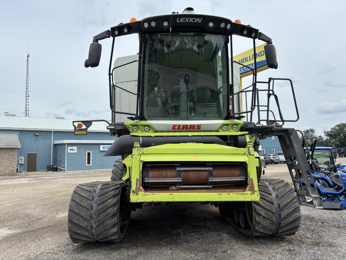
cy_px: 130
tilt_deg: +3.1
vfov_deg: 53.1
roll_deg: +0.8
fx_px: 260
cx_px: 173
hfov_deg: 67.3
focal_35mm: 26
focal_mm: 5.96
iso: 50
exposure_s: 1/3788
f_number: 1.6
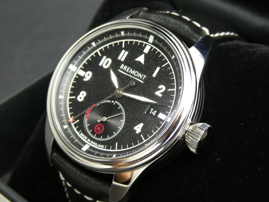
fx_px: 544
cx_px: 134
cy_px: 101
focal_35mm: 70
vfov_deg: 21.0
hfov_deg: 27.8
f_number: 4.5
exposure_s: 1/80
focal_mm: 12.5
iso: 500
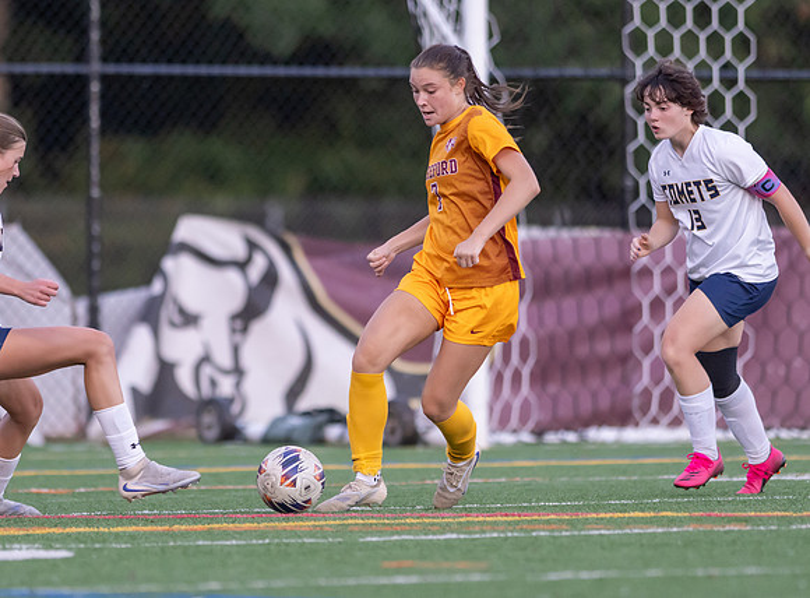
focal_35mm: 550
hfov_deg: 3.6
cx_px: 336
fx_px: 12792
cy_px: 276
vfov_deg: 2.7
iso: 1400
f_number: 2.8
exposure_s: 1/1600
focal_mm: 300
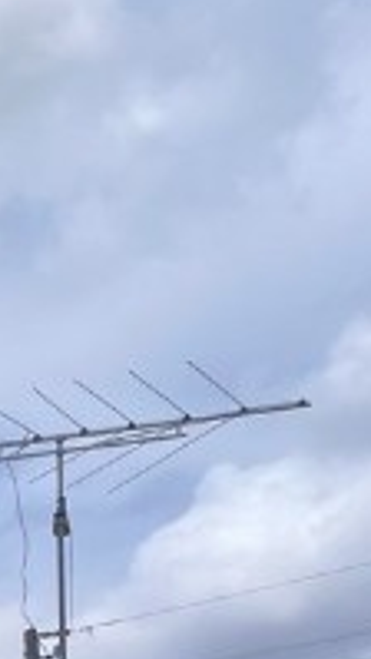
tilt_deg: +3.7
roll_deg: -1.7
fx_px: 1276
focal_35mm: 73
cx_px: -775
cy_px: 987
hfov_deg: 10.7
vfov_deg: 23.3
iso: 32
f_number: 1.8
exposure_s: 1/3311
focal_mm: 1.57
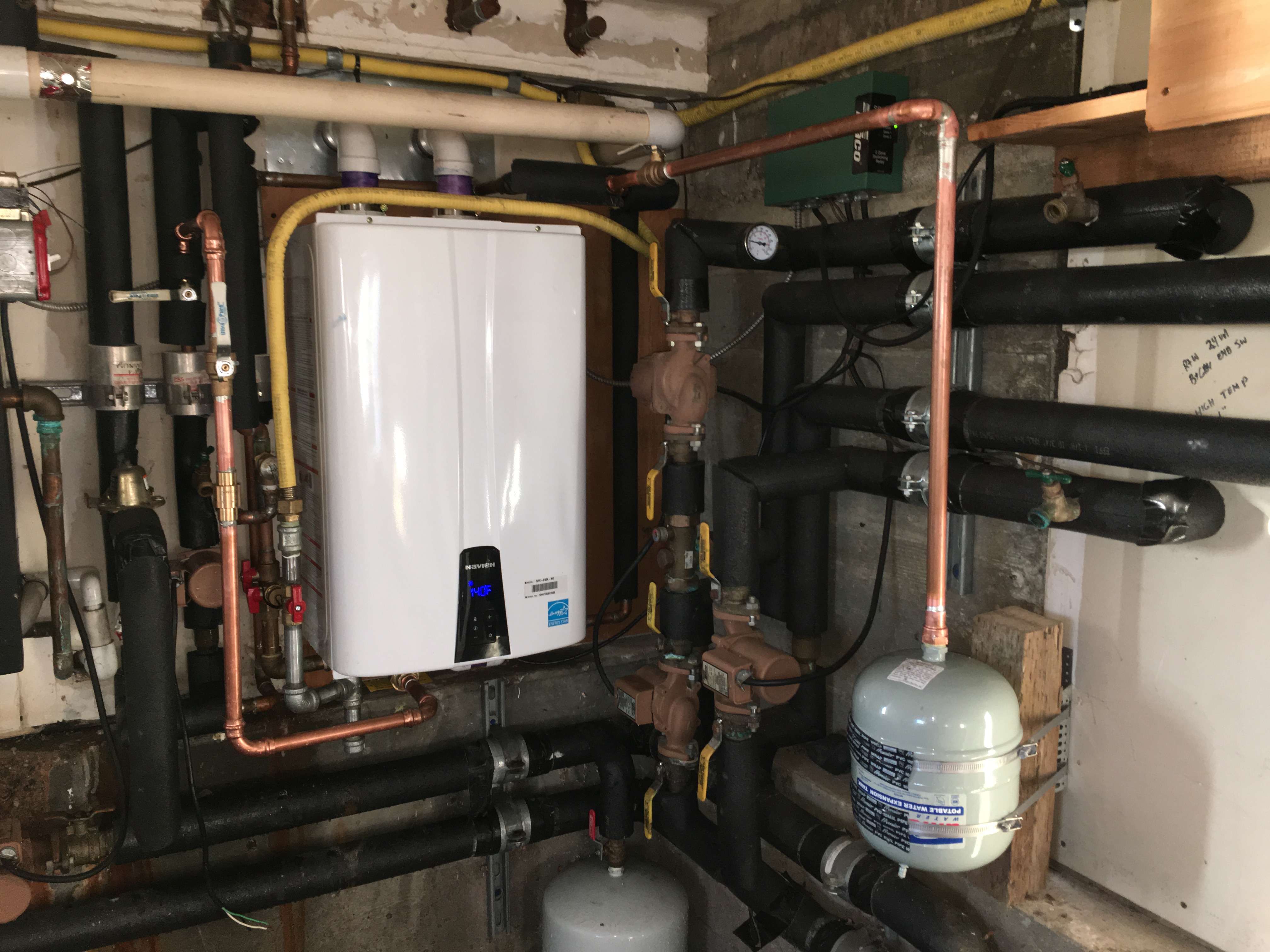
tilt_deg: -8.2
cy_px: 476
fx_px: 1064
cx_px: 635
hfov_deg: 61.7
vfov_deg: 48.2
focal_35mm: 29
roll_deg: -1.3
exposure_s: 1/30
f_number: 2.2
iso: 64
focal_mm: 4.15
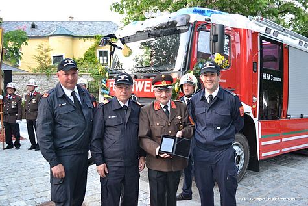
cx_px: 154
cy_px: 103
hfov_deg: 57.2
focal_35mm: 33
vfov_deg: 40.0
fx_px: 282
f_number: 4
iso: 900
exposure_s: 1/15
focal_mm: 22
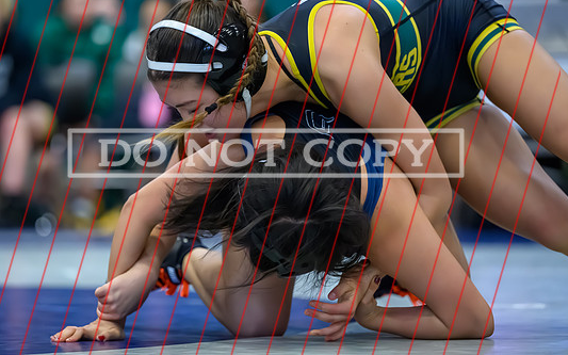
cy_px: 165
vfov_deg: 6.9
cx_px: 243
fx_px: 2956
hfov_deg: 11.0
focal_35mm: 191
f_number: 2.8
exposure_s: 1/640
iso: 10000
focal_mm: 160
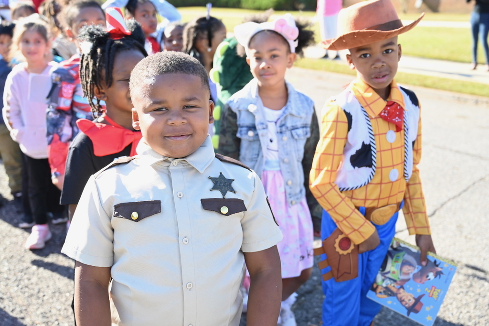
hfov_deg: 46.4
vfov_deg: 31.9
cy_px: 163
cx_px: 244
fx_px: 570
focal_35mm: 42
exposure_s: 1/250
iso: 220
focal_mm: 42
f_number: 4
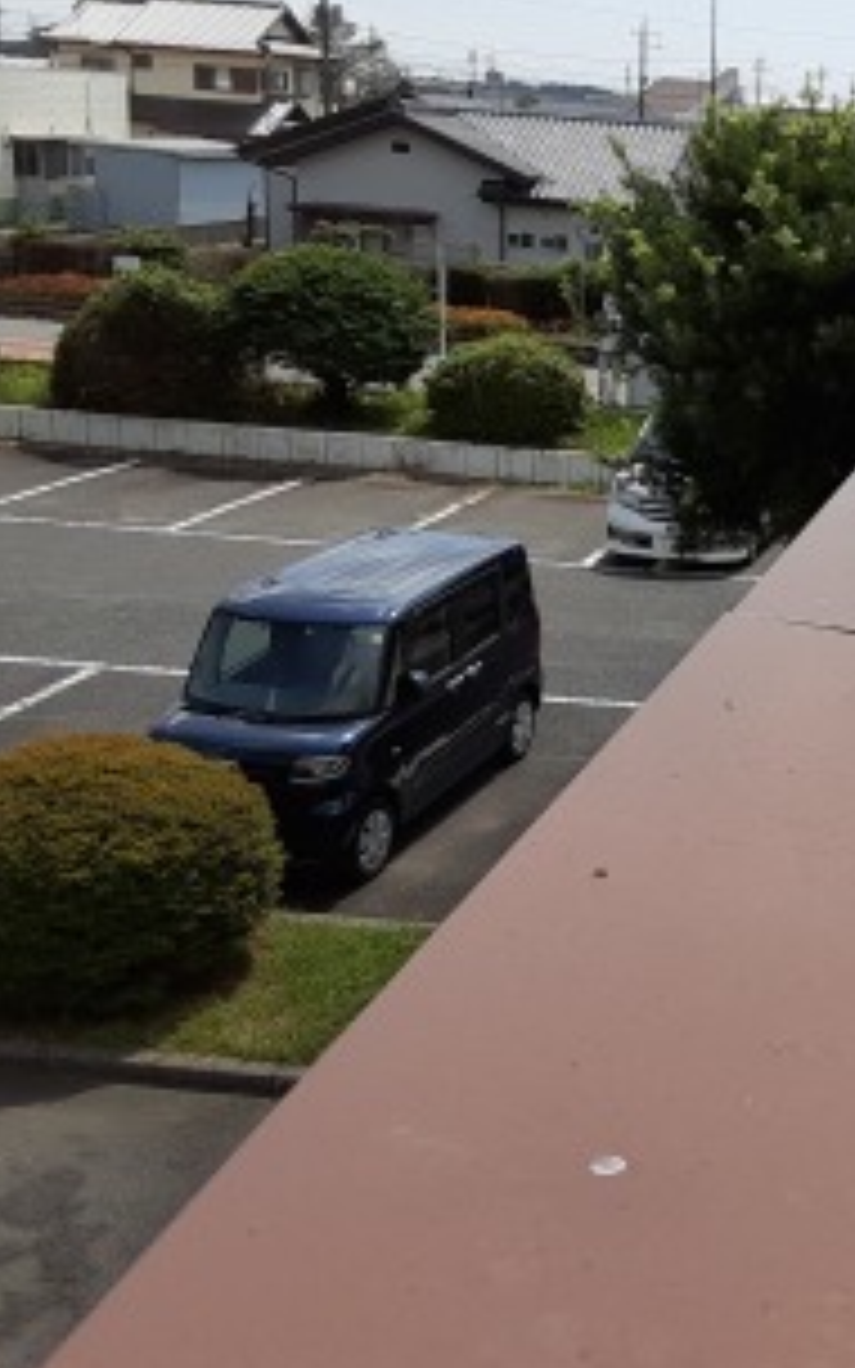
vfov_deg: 42.5
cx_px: 976
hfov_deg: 25.2
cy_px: 578
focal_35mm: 47
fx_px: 1752
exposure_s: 1/2188
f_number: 1.9
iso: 40
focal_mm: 2.91
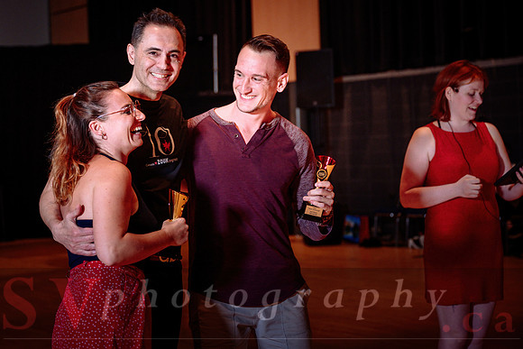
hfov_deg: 30.3
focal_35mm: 66
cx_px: 219
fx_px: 964
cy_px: 146
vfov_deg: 20.5
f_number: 3.2
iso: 1000
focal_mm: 57
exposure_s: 1/125
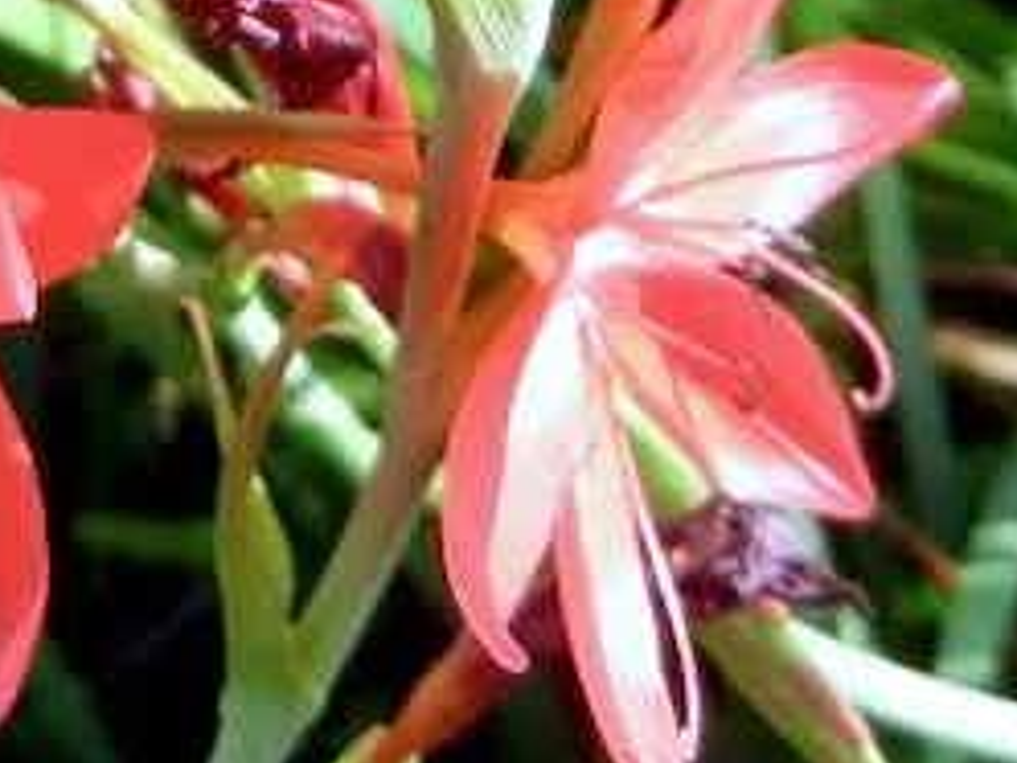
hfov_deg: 15.7
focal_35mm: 124
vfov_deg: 11.1
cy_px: -607
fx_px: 3643
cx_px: 49
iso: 160
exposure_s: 1/430
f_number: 3.5
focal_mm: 5.4
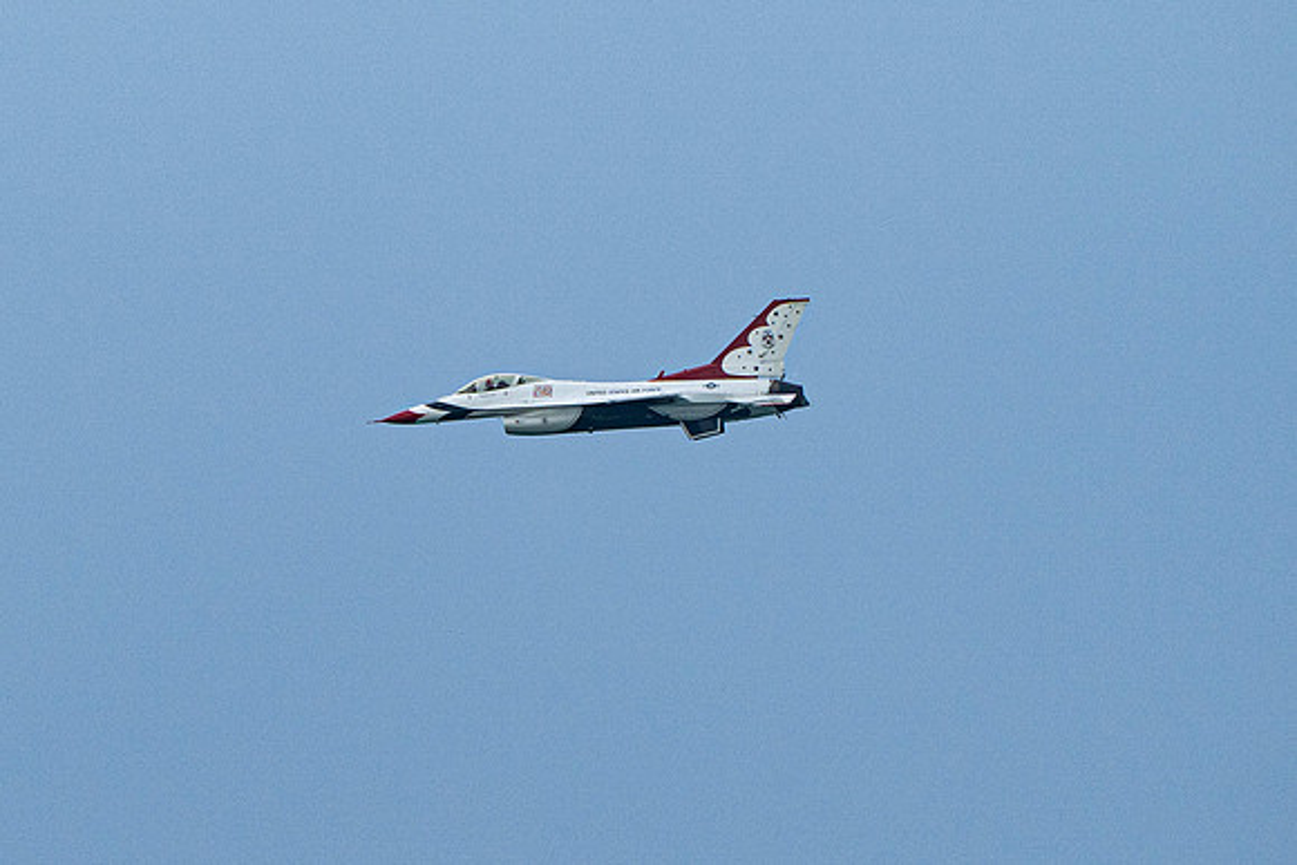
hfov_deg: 2.4
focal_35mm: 875
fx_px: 31533
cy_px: 405
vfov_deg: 1.6
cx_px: 509
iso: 800
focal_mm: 400
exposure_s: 1/1600
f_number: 10
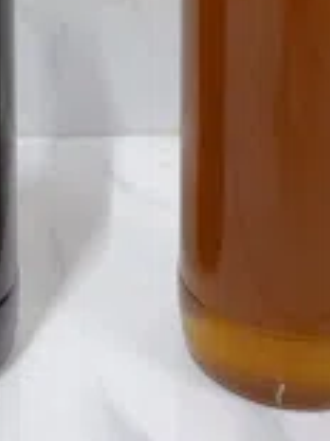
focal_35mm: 67
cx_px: 108
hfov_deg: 21.8
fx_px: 853
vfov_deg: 25.9
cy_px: -91
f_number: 1.6
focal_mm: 4.2
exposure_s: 1/50
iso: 160
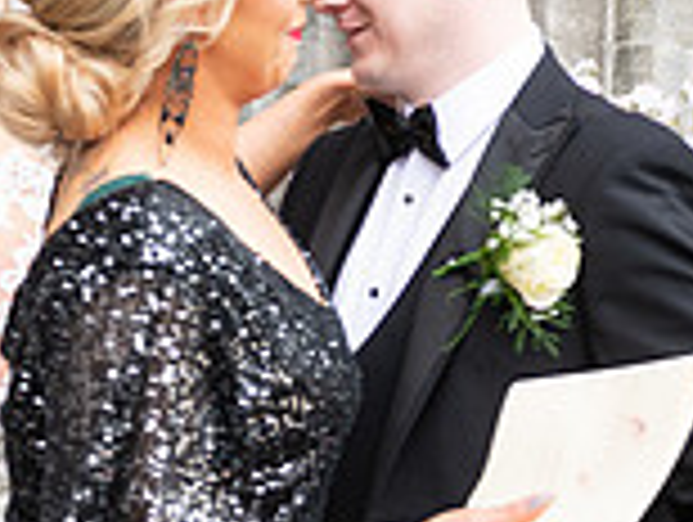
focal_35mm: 130
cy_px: 313
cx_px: 288
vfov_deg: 11.4
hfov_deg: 15.1
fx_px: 2607
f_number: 3.5
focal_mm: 36
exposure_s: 1/160
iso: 125
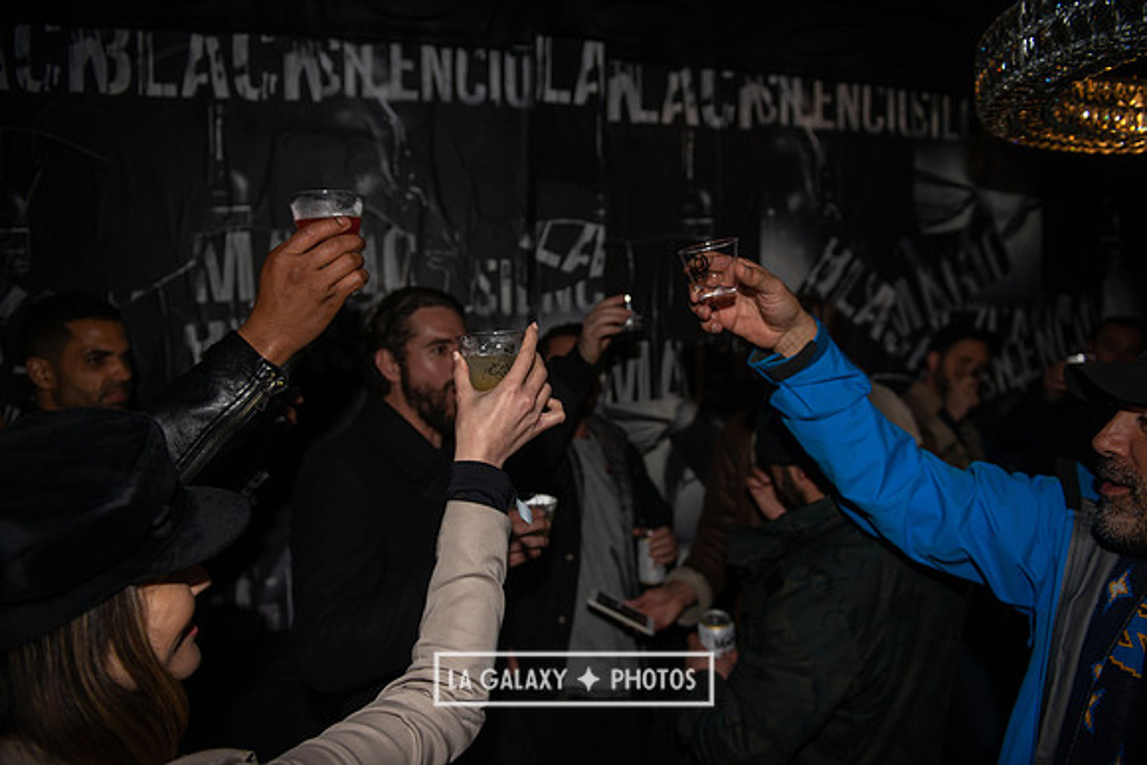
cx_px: 574
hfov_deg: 73.7
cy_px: 382
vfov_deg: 53.2
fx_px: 765
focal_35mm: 24
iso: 200
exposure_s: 1/320
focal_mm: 24
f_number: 2.8
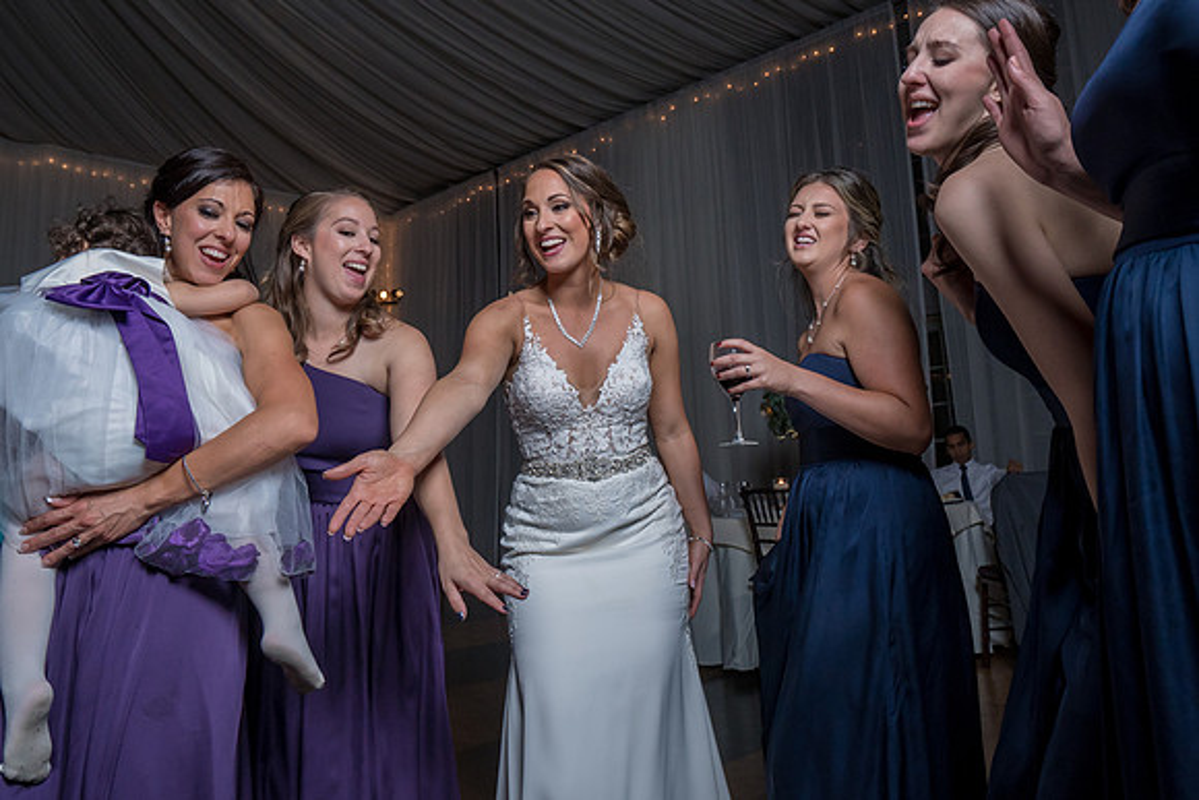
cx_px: 600
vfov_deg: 50.0
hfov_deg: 70.4
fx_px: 850
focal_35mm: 26
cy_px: 311
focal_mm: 19
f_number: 5.6
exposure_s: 1/200
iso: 2000
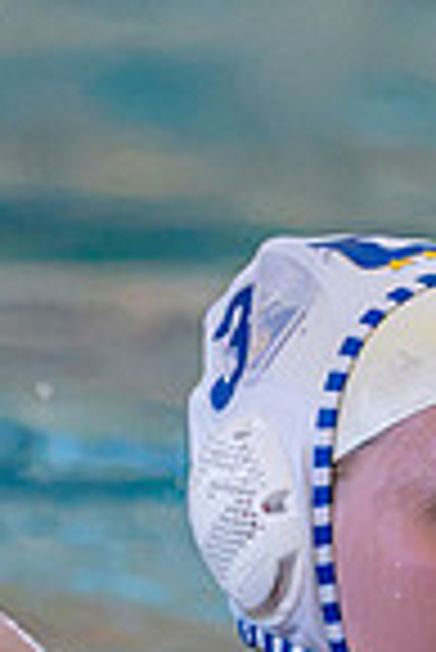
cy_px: 231
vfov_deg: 1.5
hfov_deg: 1.0
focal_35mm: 1343
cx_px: 223
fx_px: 24338
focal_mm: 230
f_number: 4
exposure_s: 1/1000
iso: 16000
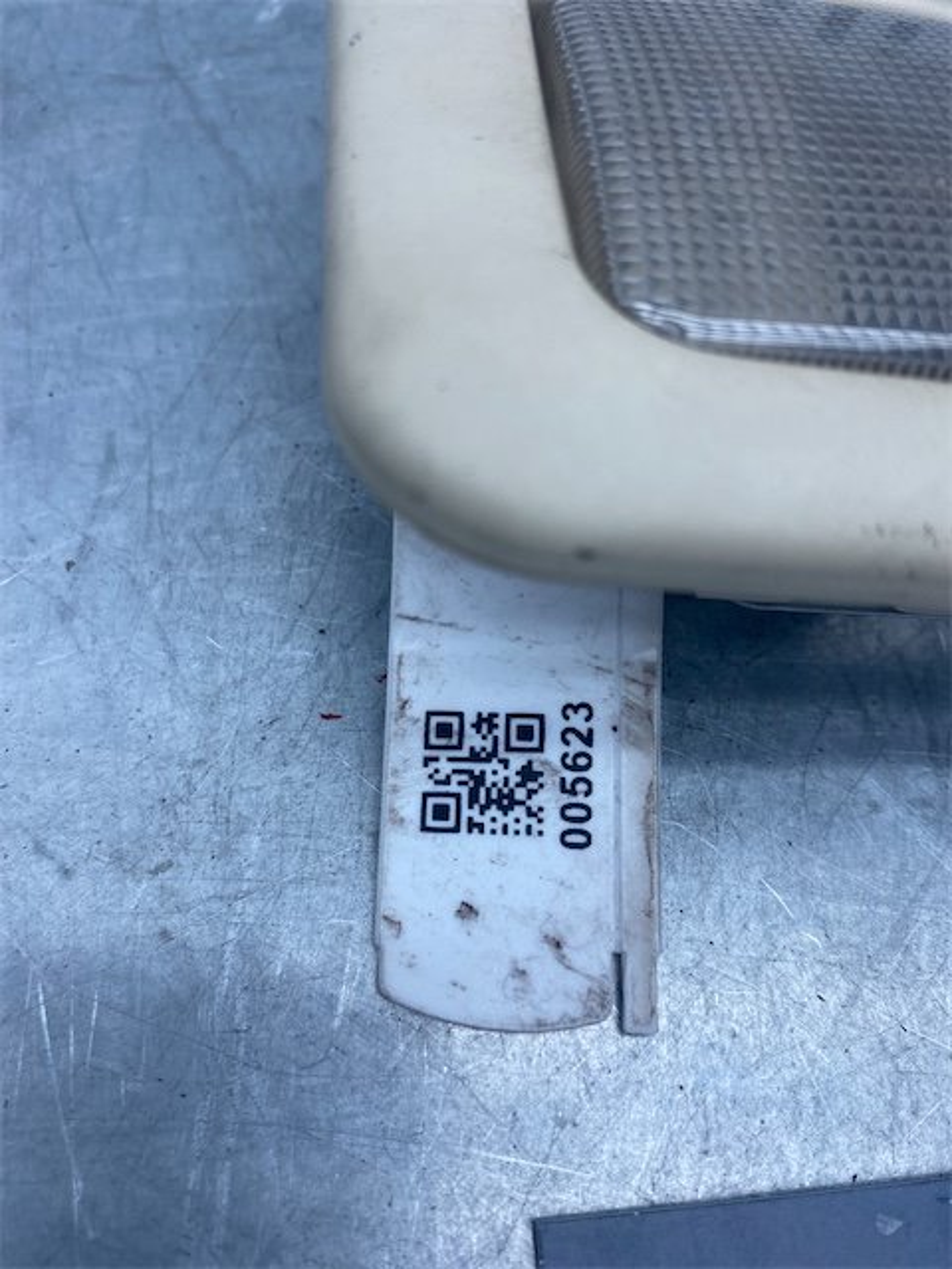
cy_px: 634
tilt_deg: -66.0
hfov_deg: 53.1
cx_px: 476
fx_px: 953
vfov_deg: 67.3
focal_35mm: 26
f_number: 1.8
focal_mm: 4.25
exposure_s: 1/778
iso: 32
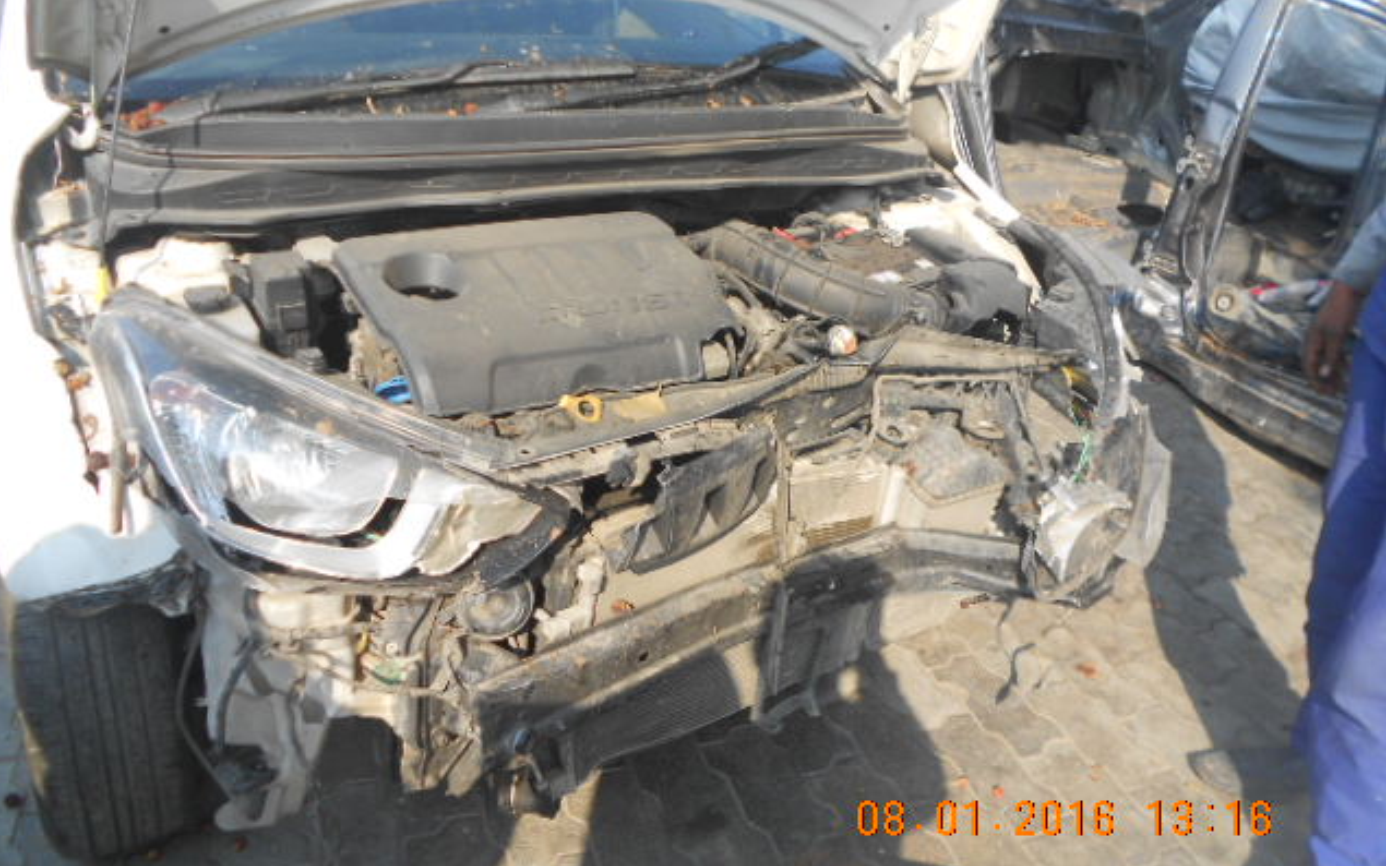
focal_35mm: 31
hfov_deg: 61.2
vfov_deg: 40.6
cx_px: 690
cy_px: 399
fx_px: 1171
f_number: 3.4
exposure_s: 1/320
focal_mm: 5.3
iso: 80
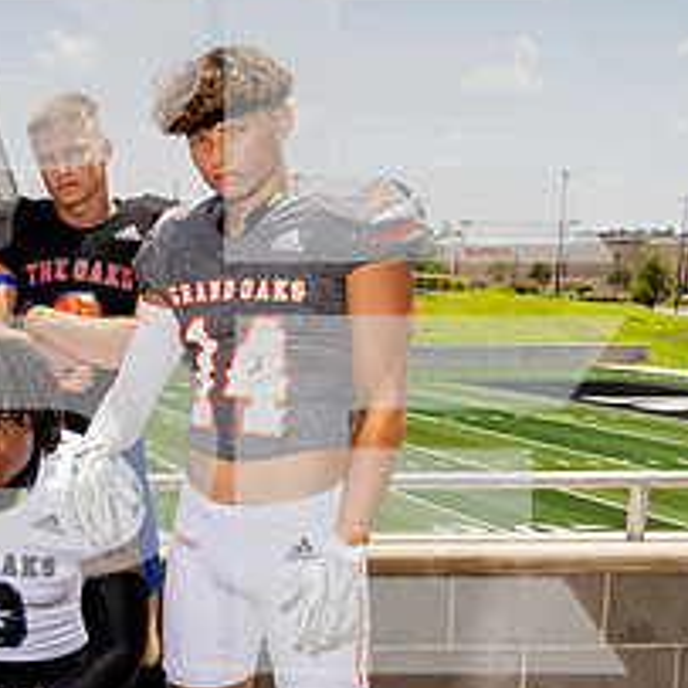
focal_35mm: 66
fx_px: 1484
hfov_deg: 23.7
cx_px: -149
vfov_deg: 25.9
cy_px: 466
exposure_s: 1/250
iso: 100
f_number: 7.1
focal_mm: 24
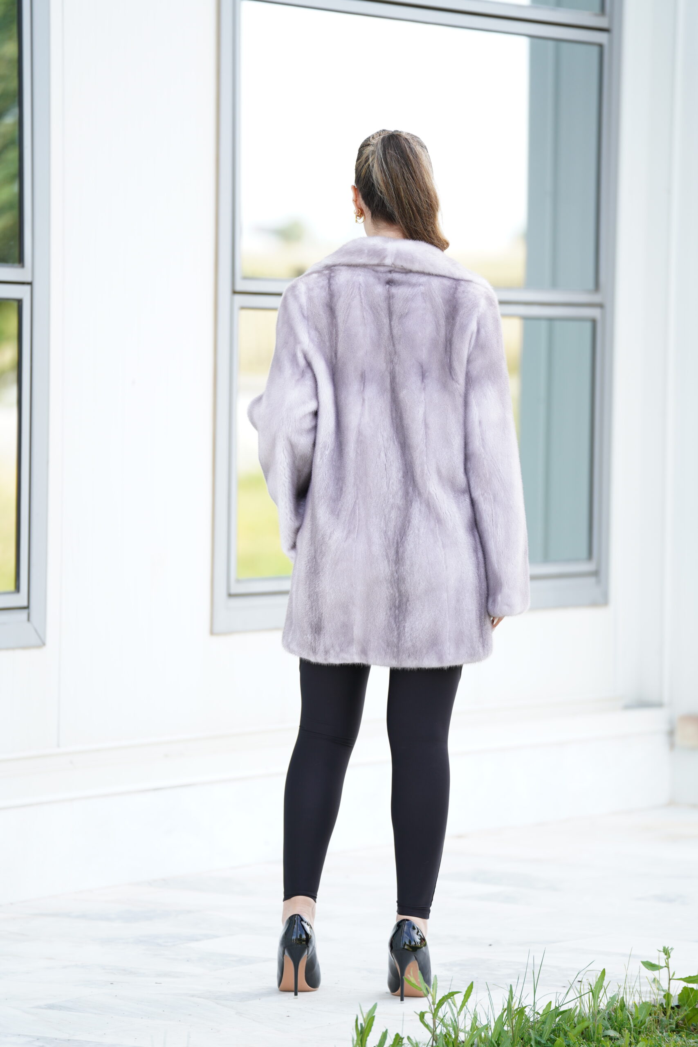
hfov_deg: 8.3
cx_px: 349
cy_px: 524
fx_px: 4798
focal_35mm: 165
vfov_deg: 12.5
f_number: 2.8
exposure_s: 1/250
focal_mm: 165
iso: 200
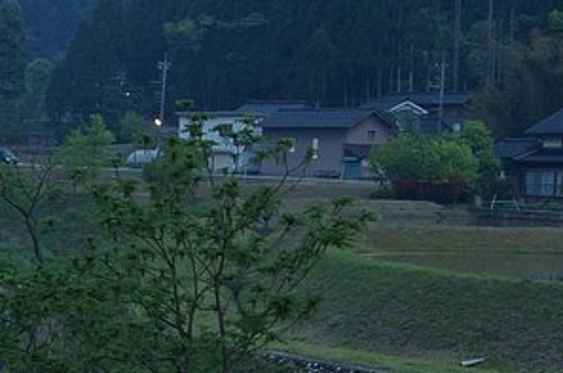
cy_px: 387
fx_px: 2264
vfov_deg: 9.4
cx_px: -85
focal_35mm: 145
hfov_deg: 13.8
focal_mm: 28
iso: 200
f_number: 8
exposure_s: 1.3
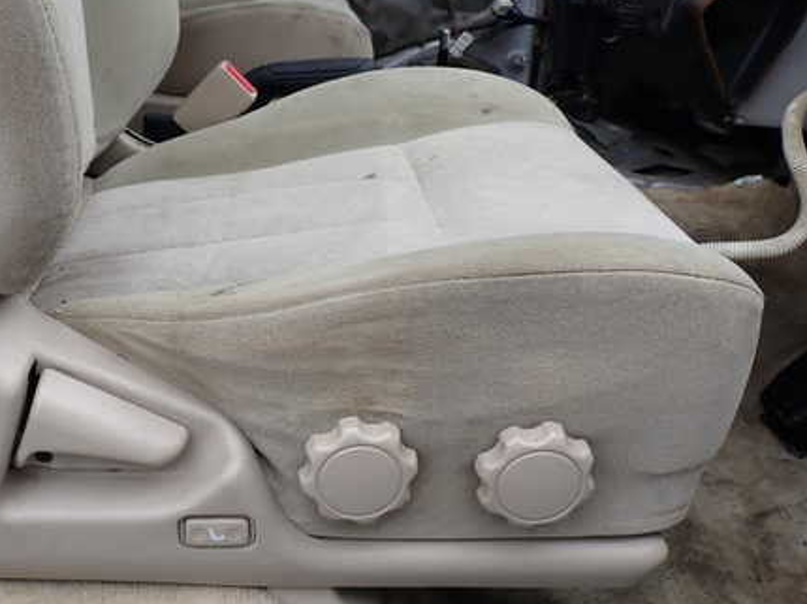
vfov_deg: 34.3
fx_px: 978
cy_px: 326
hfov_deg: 43.9
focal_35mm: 42
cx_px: 245
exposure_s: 1/320
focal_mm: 5.4
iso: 100
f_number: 3.2
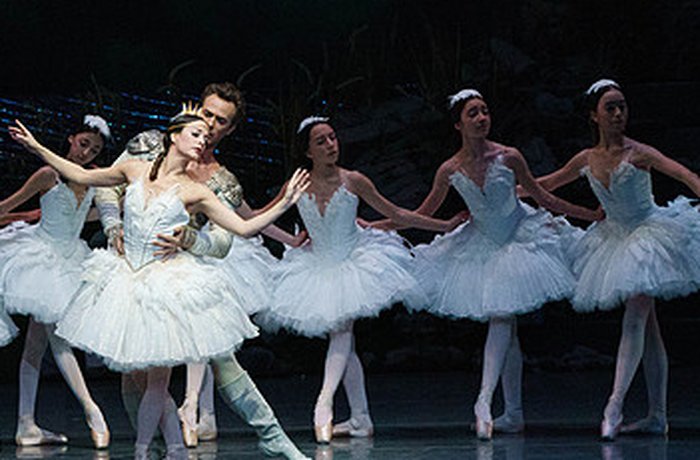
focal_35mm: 492
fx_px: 9528
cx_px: 194
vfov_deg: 2.8
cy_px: 151
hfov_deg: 4.2
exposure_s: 1/320
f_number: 5.6
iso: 8000
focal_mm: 268
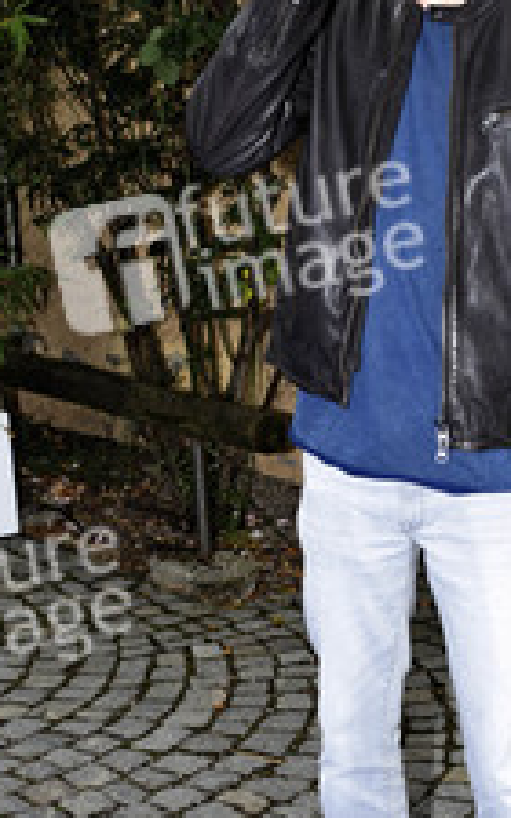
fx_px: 1827
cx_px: 343
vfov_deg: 25.2
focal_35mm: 82
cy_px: 431
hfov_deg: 15.9
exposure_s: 1/160
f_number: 5
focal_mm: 30
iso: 160
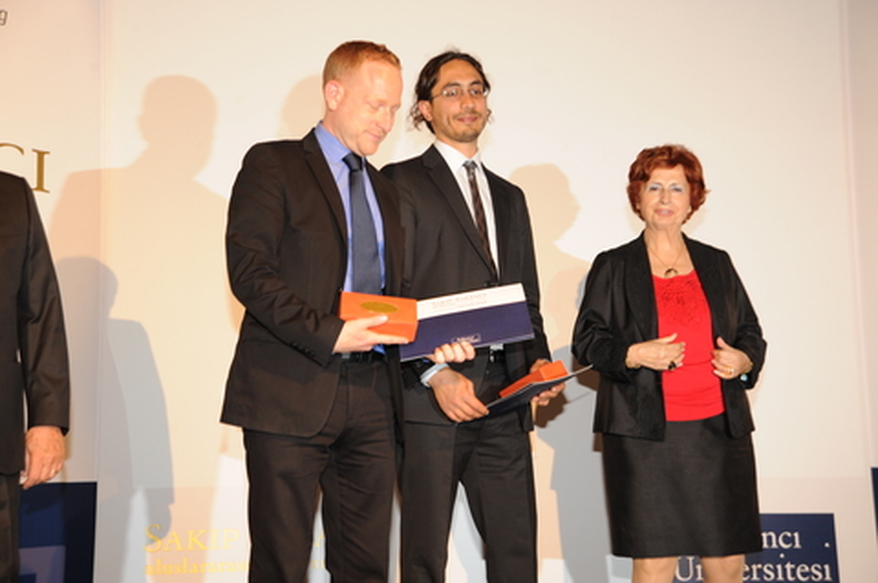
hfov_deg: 38.2
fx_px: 1267
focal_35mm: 52
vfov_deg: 25.9
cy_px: 292
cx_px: 439
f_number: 5.6
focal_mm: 52
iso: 400
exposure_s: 1/60
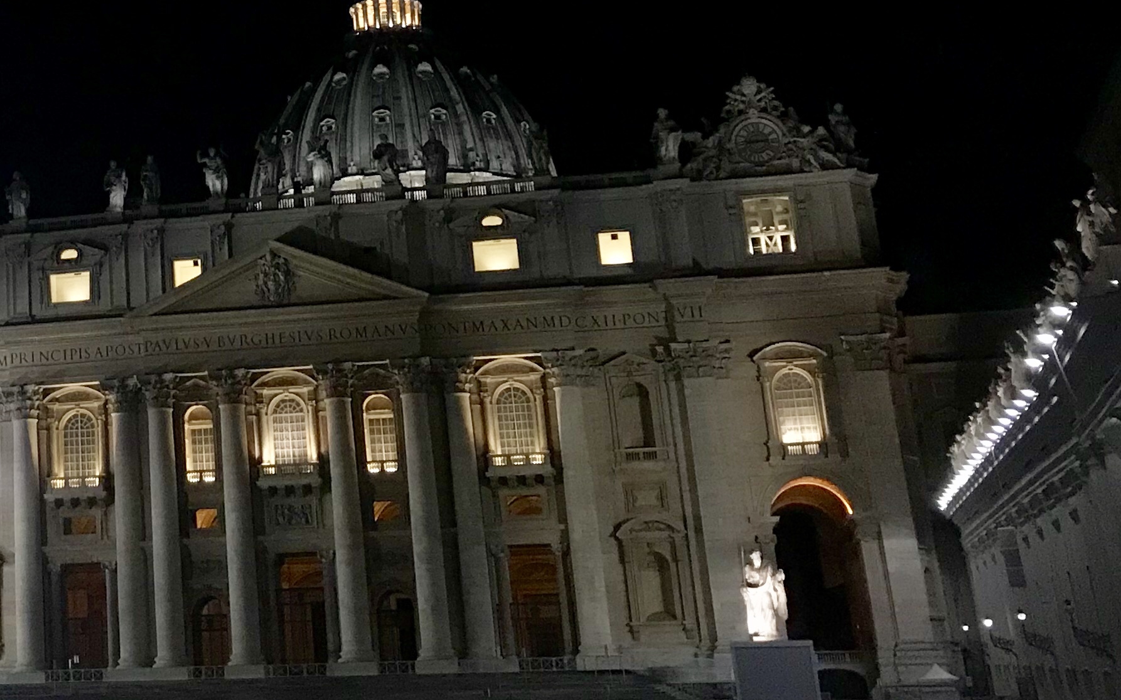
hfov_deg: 28.8
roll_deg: +1.3
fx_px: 2047
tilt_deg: +23.5
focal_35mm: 67
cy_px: -31
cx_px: 20
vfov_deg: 18.8
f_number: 1.8
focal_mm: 3.99
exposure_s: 1/17
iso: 100
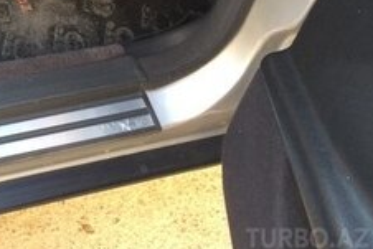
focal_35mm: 88
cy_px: -141
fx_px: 912
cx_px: -167
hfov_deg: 20.3
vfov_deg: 14.4
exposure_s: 1/33
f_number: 2.2
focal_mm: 4.15
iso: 40
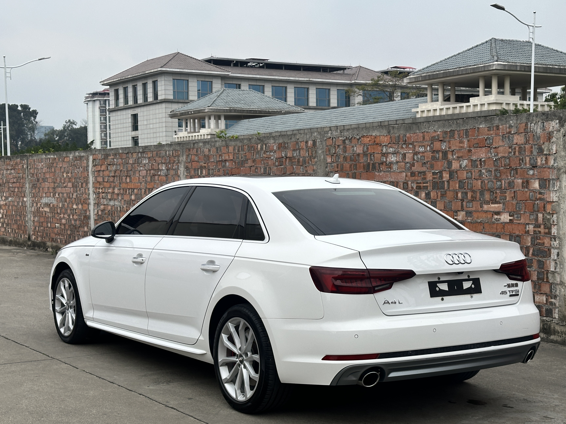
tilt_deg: -1.8
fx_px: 916
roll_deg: -0.1
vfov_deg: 26.1
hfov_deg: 34.3
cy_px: 219
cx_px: 281
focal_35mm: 56
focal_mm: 6.86
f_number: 1.78
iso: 64
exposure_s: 1/1050
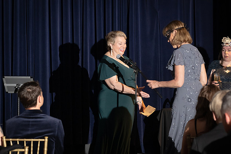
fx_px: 968
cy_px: 77
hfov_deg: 13.6
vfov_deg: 9.1
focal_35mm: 151
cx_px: 116
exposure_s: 1/200
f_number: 4.5
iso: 2500
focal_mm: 101
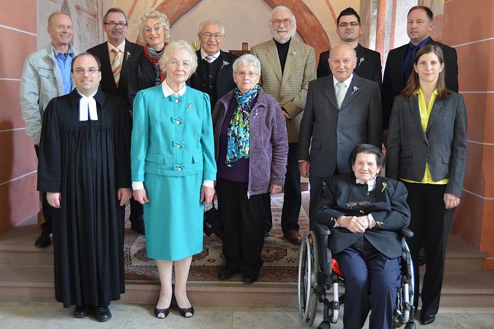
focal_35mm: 34
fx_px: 473
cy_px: 164
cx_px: 247
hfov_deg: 55.1
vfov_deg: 38.4
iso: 800
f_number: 3.8
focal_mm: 23
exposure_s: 1/50
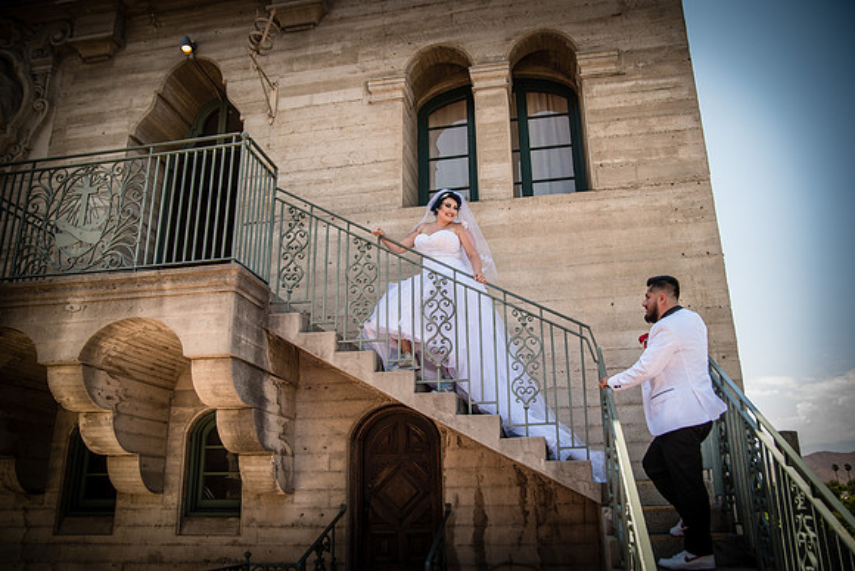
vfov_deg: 46.4
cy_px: 286
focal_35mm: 28
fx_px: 665
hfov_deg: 65.5
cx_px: 428
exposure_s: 1/320
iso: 100
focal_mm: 28
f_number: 4
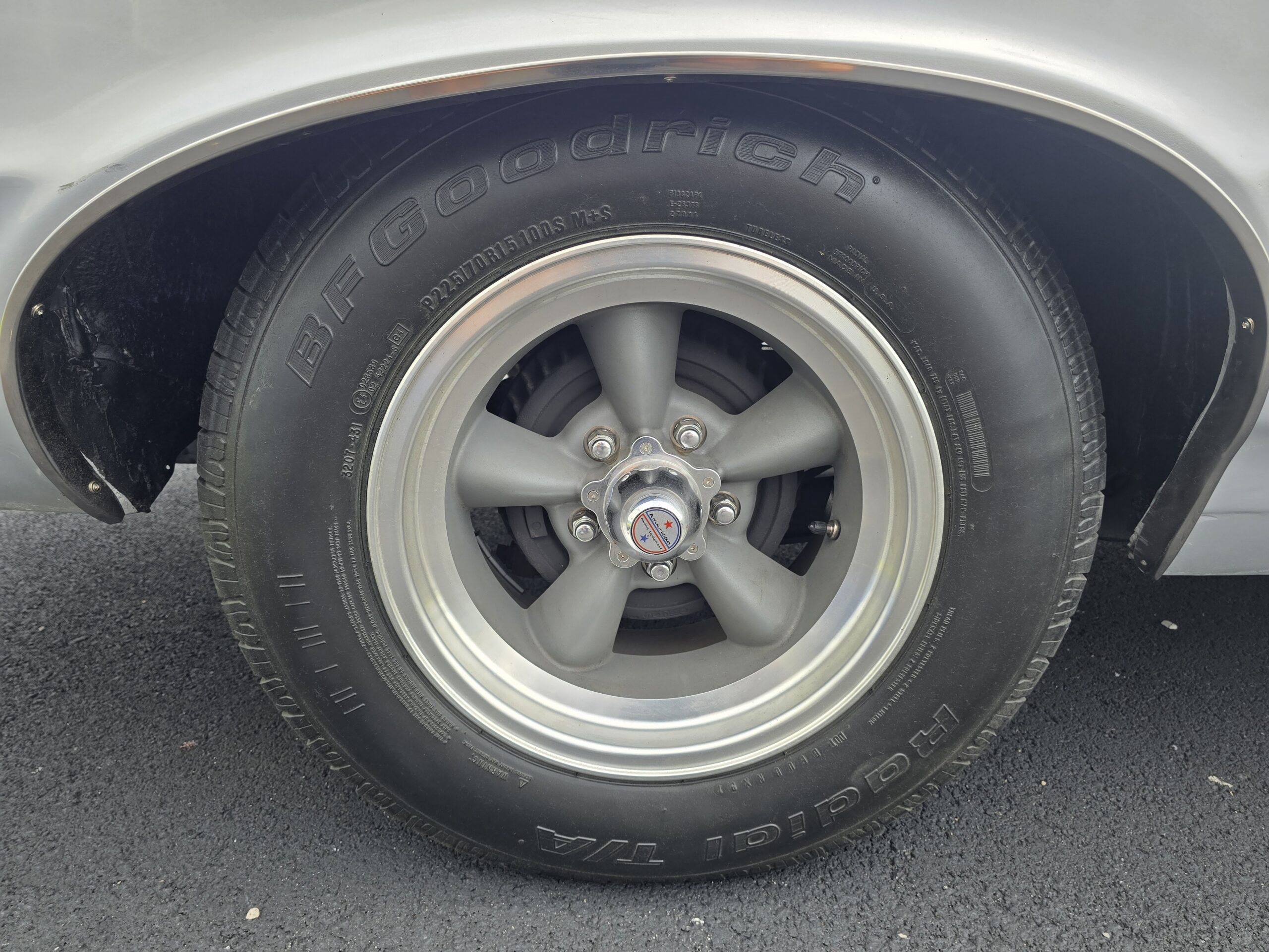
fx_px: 843
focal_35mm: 23
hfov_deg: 73.9
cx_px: 634
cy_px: 476
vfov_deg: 58.9
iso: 12
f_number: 1.7
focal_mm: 6.3
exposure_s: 1/238
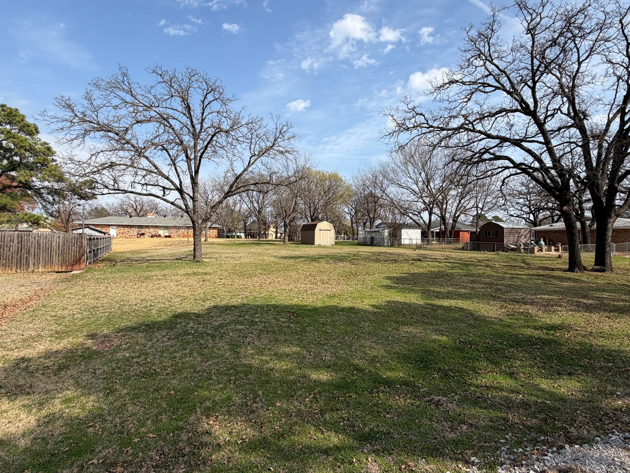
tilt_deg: +3.5
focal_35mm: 18
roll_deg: -0.5
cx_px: 344
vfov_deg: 71.6
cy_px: 228
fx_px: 328
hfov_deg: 87.5
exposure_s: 1/779
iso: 20
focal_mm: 2.22
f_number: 2.2
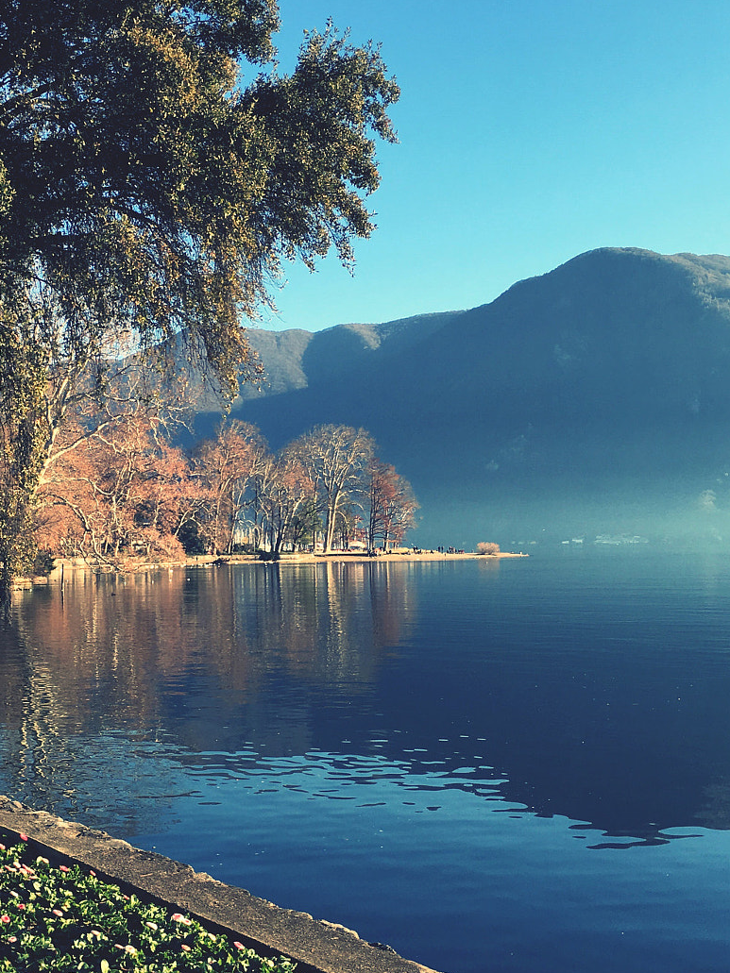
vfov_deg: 42.1
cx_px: 232
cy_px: 517
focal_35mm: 45
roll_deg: +0.4
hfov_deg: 31.9
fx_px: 1266
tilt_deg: +1.5
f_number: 2.2
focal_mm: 4.15
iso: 25
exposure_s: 1/674
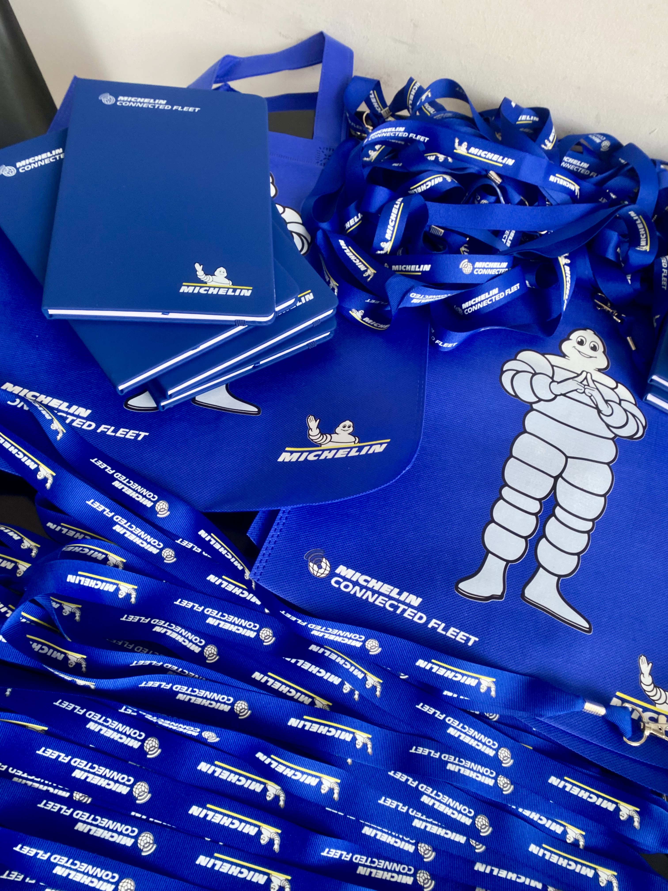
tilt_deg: -60.0
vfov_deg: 67.3
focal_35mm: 26
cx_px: 334
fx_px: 669
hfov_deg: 53.1
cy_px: 446
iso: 125
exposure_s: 1/101
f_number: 1.8
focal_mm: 4.25
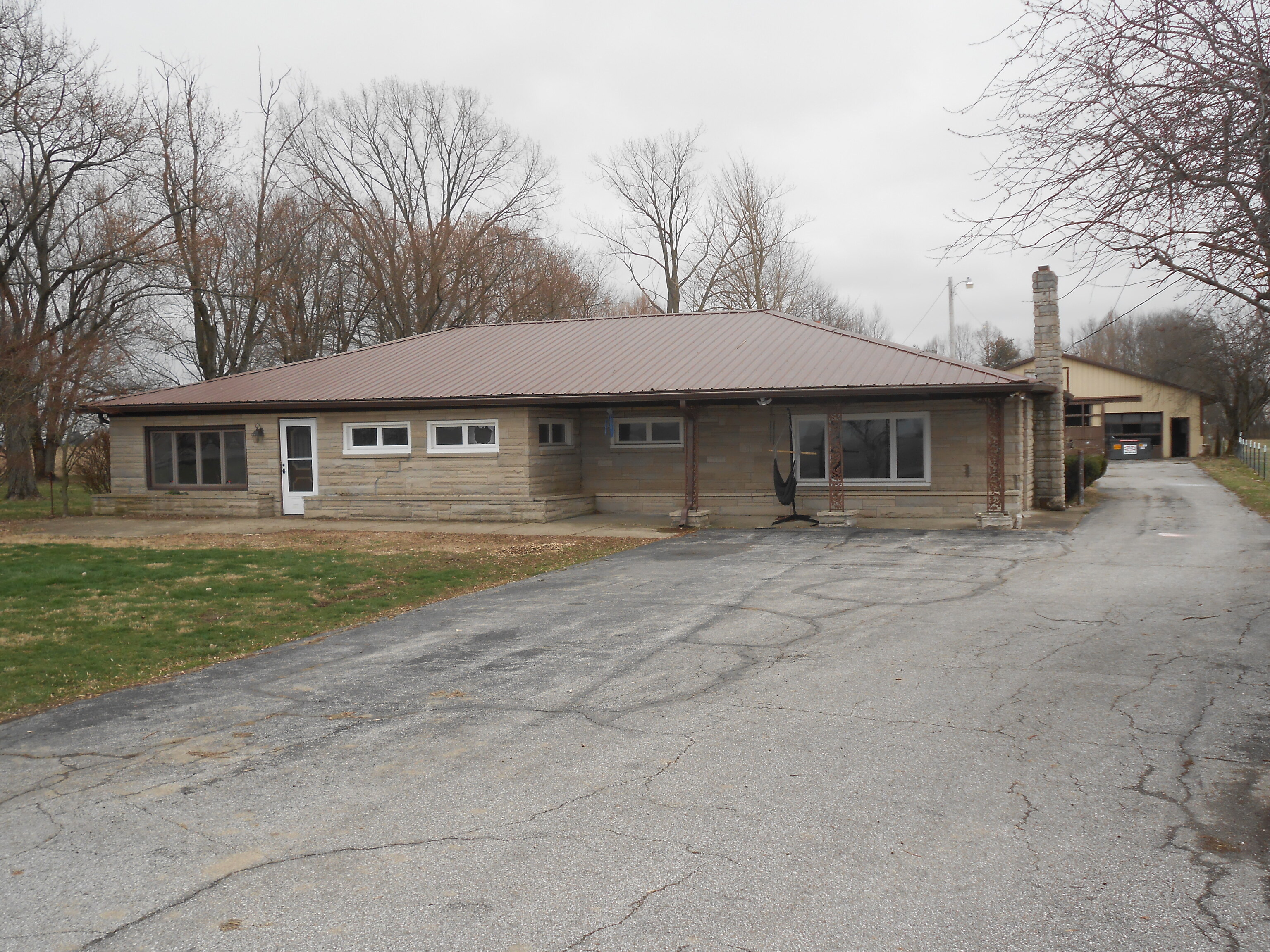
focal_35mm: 34
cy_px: 476
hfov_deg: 54.0
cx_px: 635
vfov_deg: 41.8
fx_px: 1247
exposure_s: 1/80
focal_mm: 6
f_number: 3.9
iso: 80
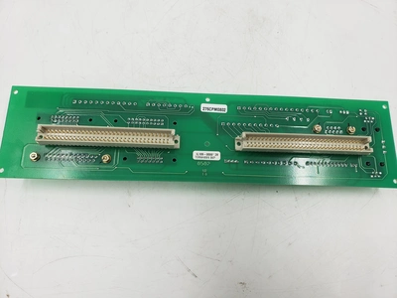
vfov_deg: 53.1
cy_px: 149
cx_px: 198
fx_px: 298
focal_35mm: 26
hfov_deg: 67.3
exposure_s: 1/148
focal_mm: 4.3
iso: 50
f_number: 2.4
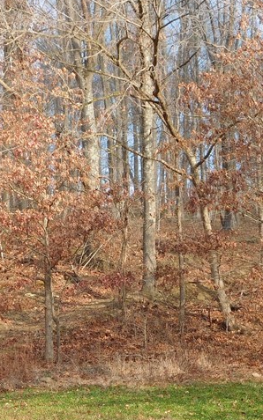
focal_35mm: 91
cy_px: 244
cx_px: 51
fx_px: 1044
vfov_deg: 22.8
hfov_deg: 14.3
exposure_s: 1/250
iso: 125
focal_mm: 7.1
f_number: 3.6
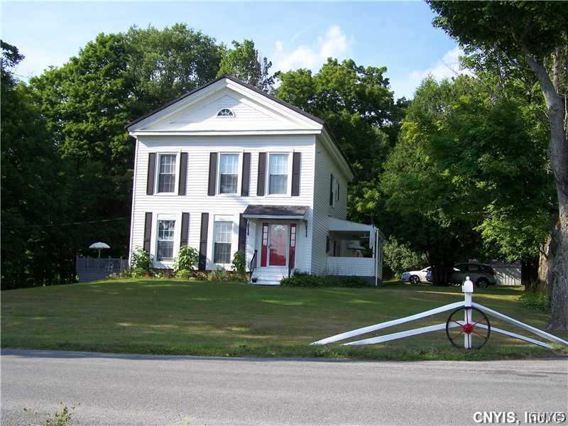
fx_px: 656
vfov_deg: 36.0
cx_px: 284
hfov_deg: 46.8
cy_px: 213
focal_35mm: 40
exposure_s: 1/500
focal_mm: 6.7
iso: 64
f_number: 2.8
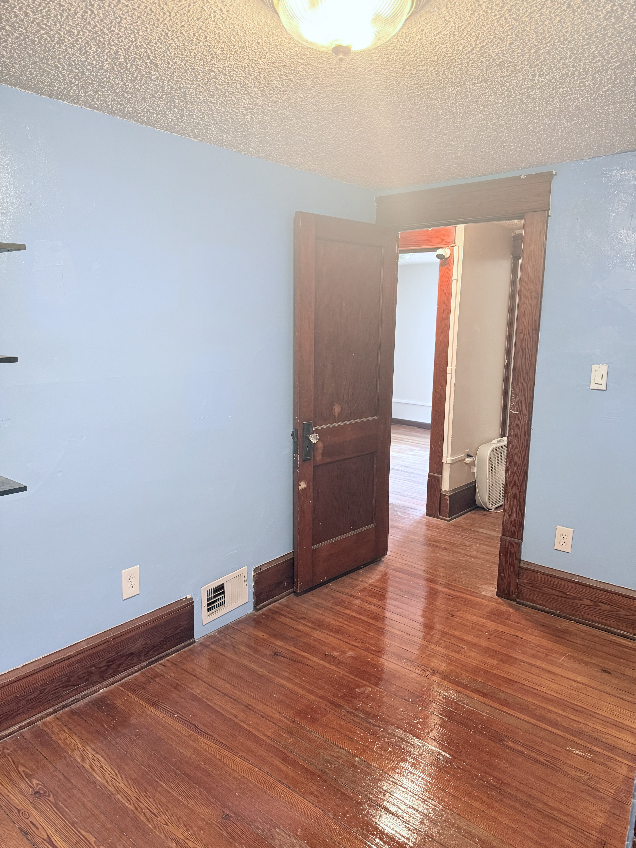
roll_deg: -1.1
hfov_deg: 56.8
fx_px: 588
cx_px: 318
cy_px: 424
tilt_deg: -10.2
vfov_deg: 71.6
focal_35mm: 24
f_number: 1.78
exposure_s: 1/60
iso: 320
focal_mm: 6.76
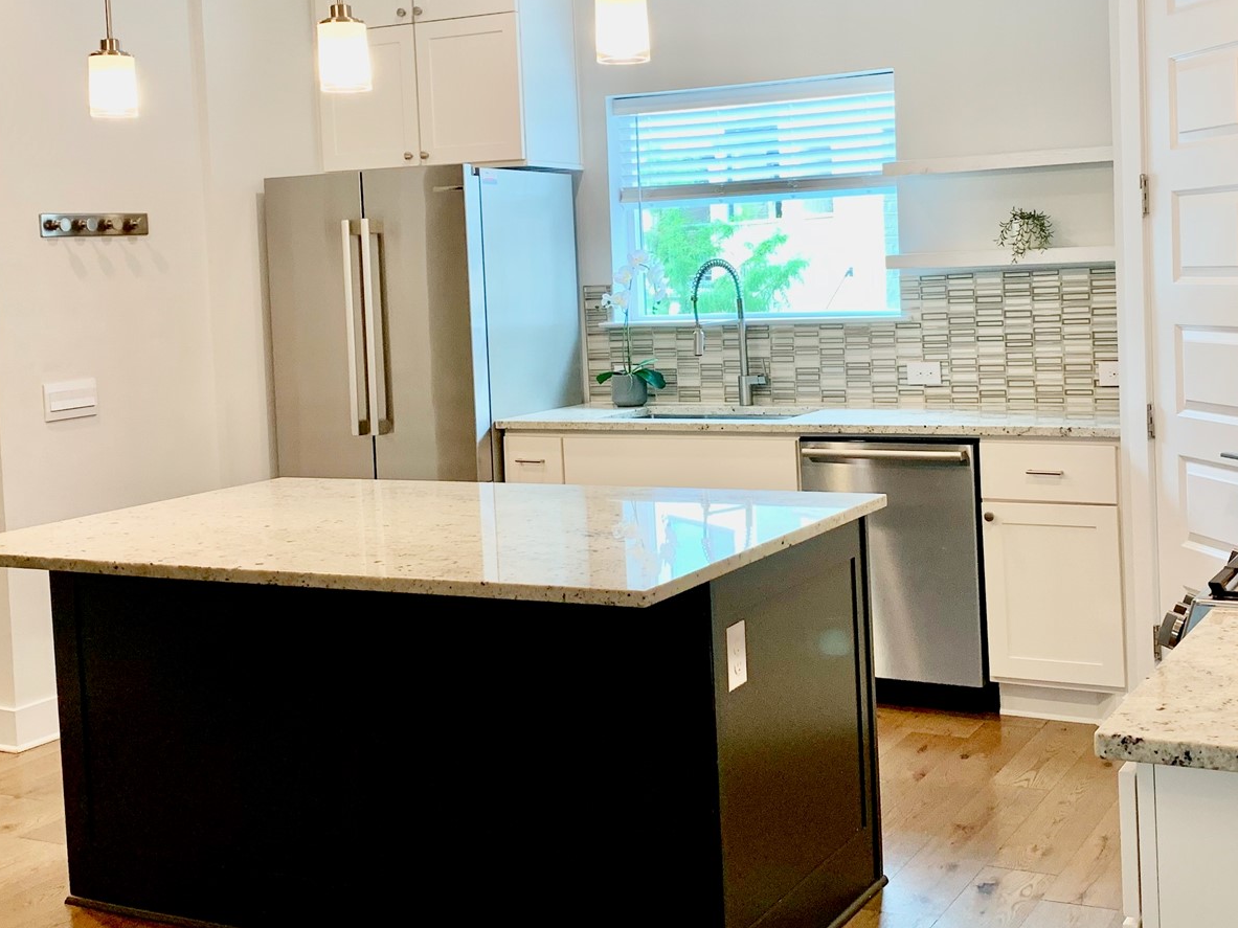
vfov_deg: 32.1
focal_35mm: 45
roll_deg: +2.2
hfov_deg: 42.0
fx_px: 1609
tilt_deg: -3.1
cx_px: 711
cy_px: 359
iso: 100
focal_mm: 4.25
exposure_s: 1/60
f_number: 1.8
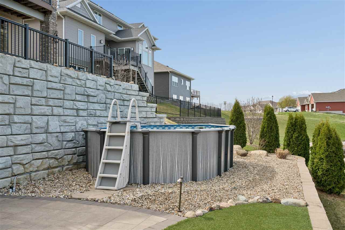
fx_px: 326
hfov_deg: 55.8
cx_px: 172
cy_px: 115
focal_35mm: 34
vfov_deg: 38.9
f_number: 8
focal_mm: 34
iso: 800
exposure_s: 1/1250
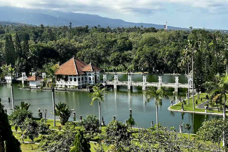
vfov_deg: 25.0
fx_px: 342
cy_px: 90
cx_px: 117
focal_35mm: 54
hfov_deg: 36.9
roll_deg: +2.0
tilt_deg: -8.4
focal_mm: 6.86
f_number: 1.78
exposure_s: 1/2203
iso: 64
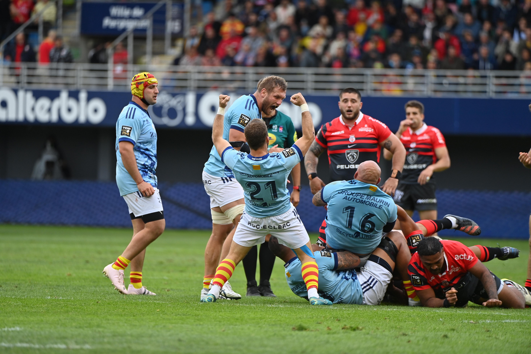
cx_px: 266
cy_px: 177
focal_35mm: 360
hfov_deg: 5.7
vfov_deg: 3.8
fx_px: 5310
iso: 500
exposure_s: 1/1600
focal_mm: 360
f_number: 4
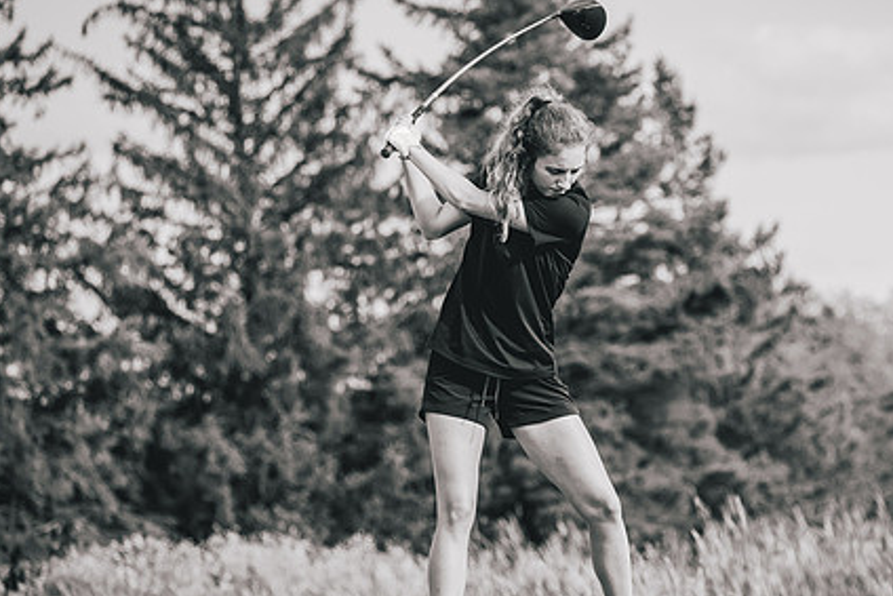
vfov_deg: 4.9
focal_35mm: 279
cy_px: 336
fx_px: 6923
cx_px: 586
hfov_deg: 7.4
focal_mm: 204
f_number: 6.3
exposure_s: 1/800
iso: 400
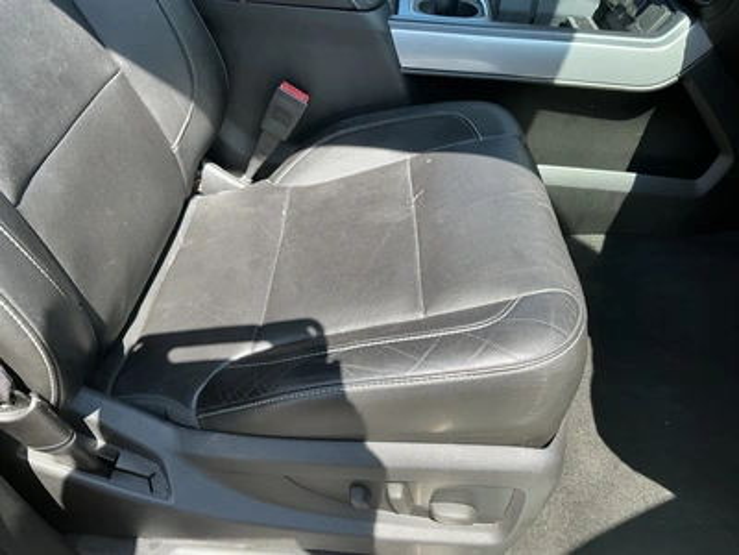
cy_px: 278
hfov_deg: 63.4
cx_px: 370
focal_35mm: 28
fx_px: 598
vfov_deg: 49.7
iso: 25
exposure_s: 1/259
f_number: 1.8
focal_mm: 3
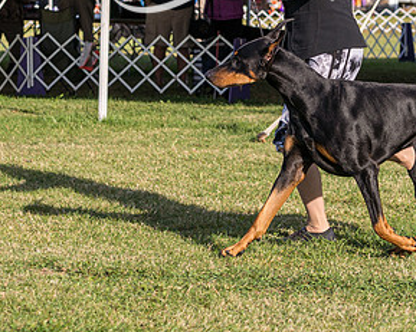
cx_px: 348
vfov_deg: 9.0
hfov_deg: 11.2
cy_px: 43
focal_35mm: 171
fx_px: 2105
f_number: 5.6
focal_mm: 78
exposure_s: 1/1000
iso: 250
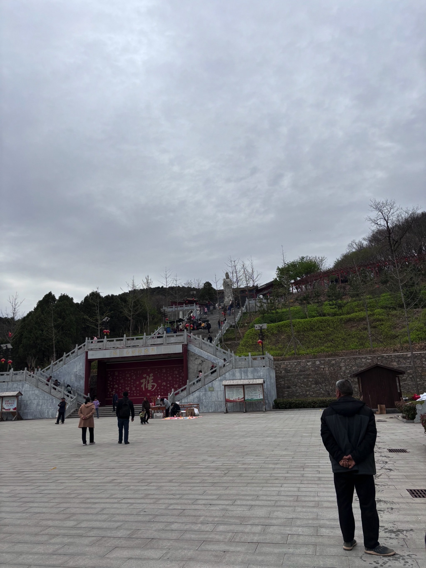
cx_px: 213
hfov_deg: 53.1
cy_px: 284
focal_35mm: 26
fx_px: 426
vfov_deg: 67.3
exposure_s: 1/4854
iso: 50
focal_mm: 5.96
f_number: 1.6
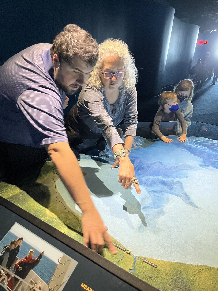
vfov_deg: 67.3
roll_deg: -0.9
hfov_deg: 53.1
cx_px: 109
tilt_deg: -22.3
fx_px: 218
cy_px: 146
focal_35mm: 26
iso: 800
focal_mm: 5.1
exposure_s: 1/30
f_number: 1.6
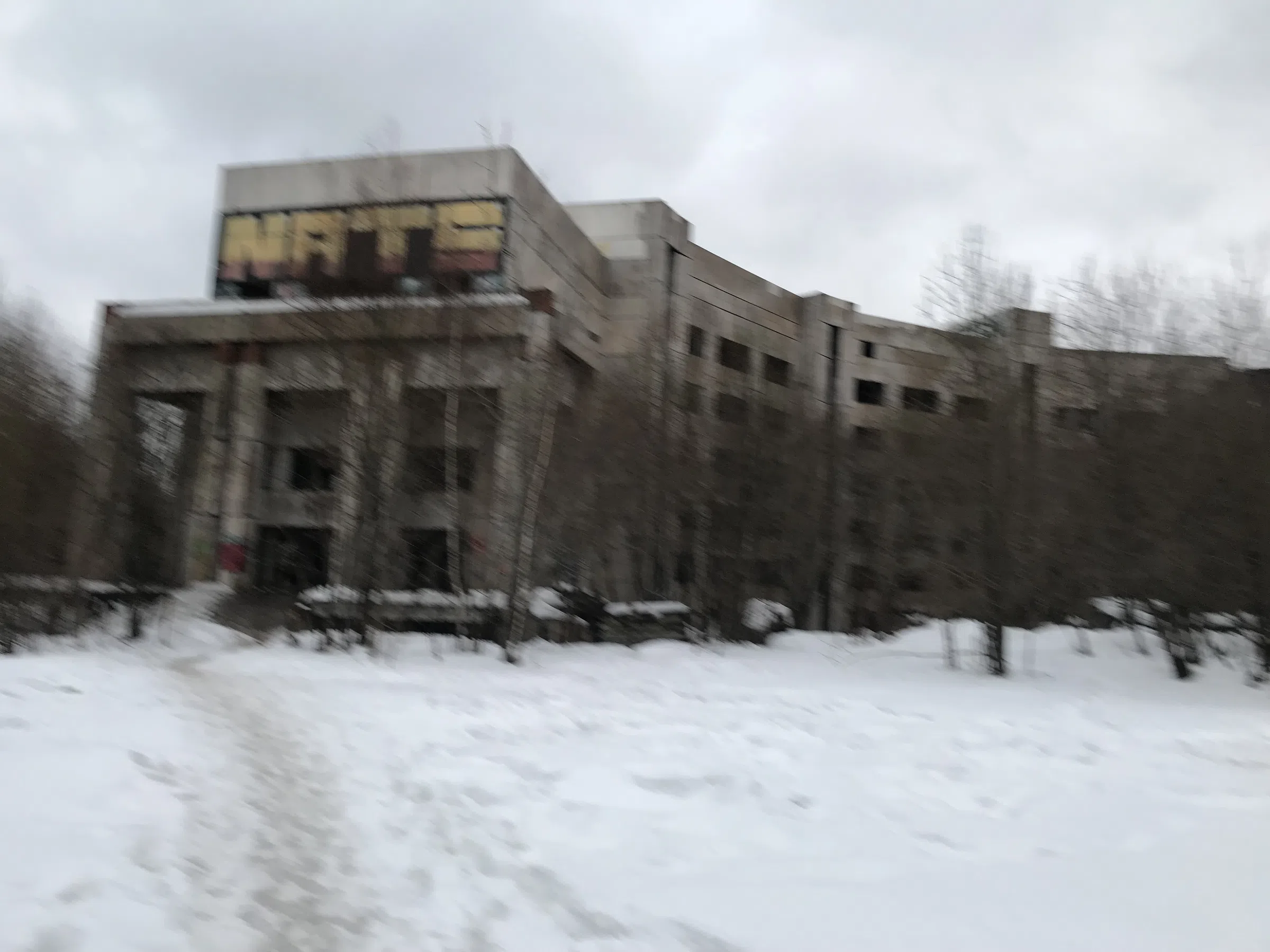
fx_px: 1027
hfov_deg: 63.4
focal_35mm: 28
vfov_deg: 49.7
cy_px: 476
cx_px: 635
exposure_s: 1/100
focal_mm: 3.99
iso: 32
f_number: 1.8
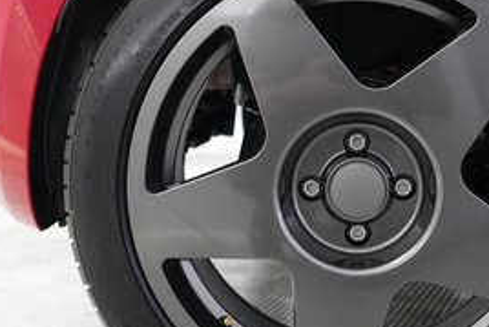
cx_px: 358
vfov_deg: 21.9
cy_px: 188
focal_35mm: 62
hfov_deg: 31.9
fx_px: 843
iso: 5000
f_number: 2.8
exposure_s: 1/160
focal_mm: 26
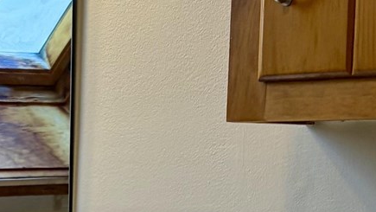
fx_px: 1496
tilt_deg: -5.4
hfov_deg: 14.0
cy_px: 359
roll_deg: -0.2
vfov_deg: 7.9
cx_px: -29
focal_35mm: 150
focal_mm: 5.96
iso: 80
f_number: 1.6
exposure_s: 1/60
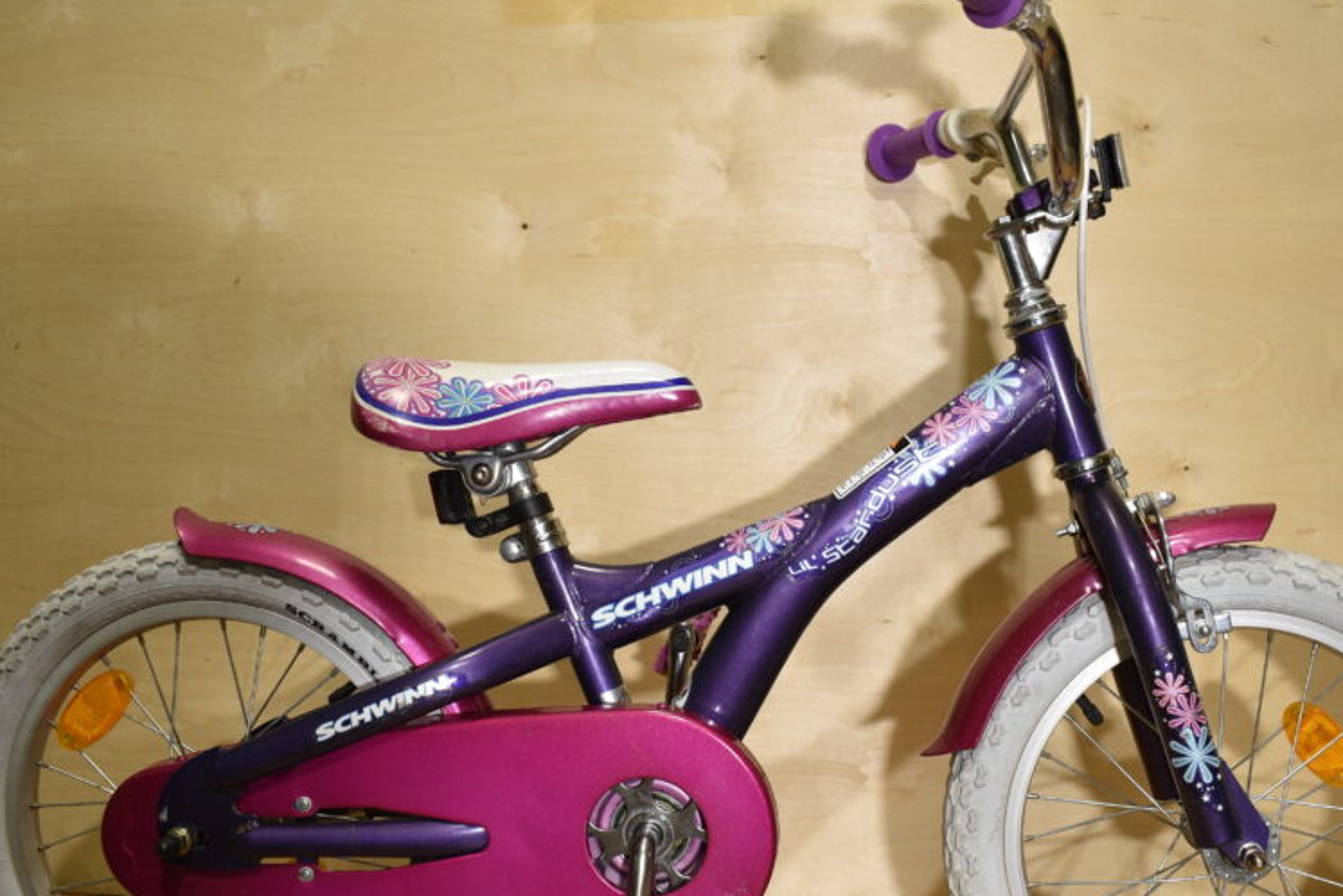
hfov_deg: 51.8
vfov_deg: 35.8
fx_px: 1380
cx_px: 748
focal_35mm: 37
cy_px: 539
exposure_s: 1/80
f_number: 4.5
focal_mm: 18
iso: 400
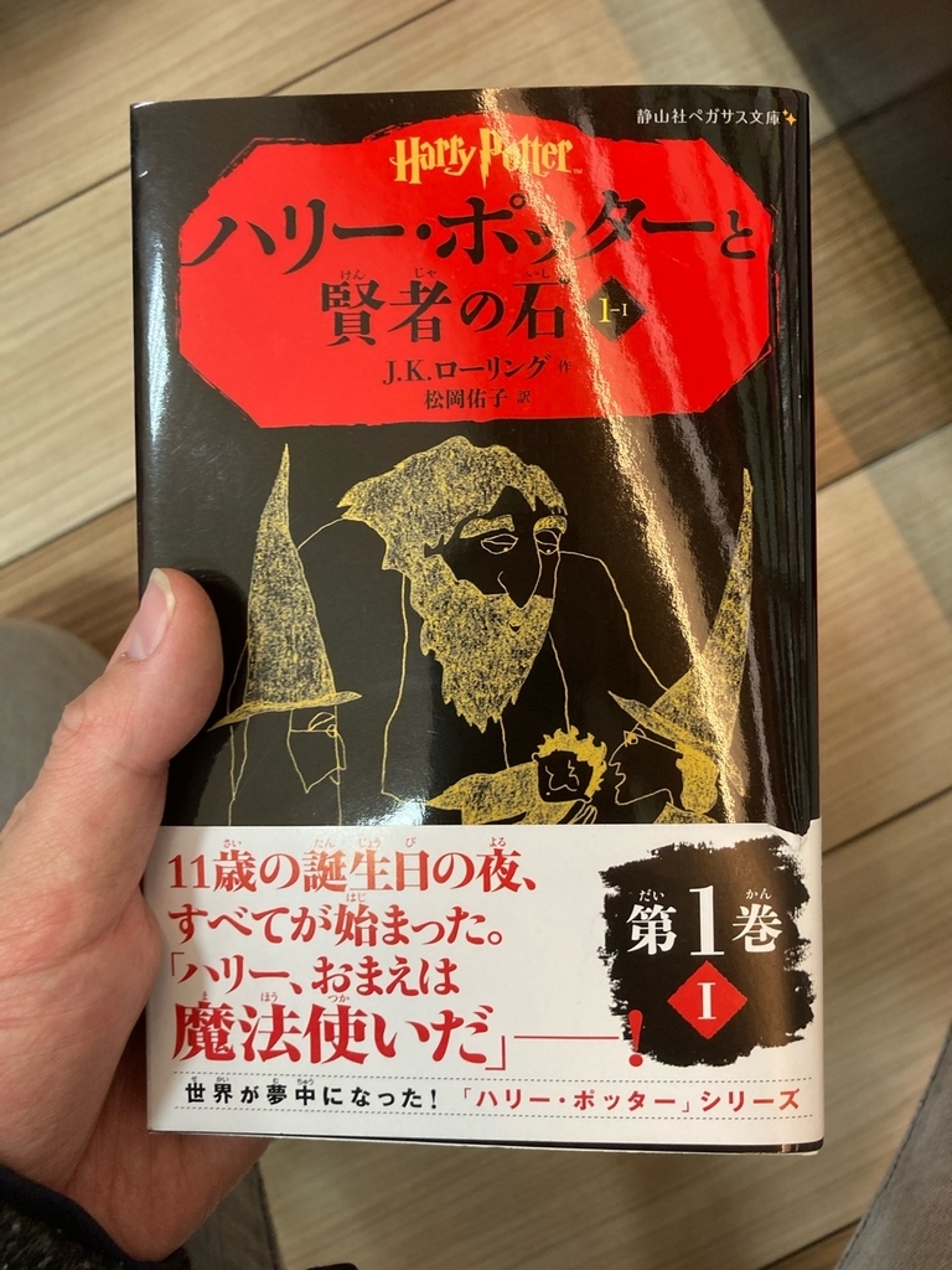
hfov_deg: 49.7
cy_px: 635
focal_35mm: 28
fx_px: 1027
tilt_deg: -82.9
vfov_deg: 63.4
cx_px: 476
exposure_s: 1/50
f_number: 1.8
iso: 125
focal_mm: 3.99
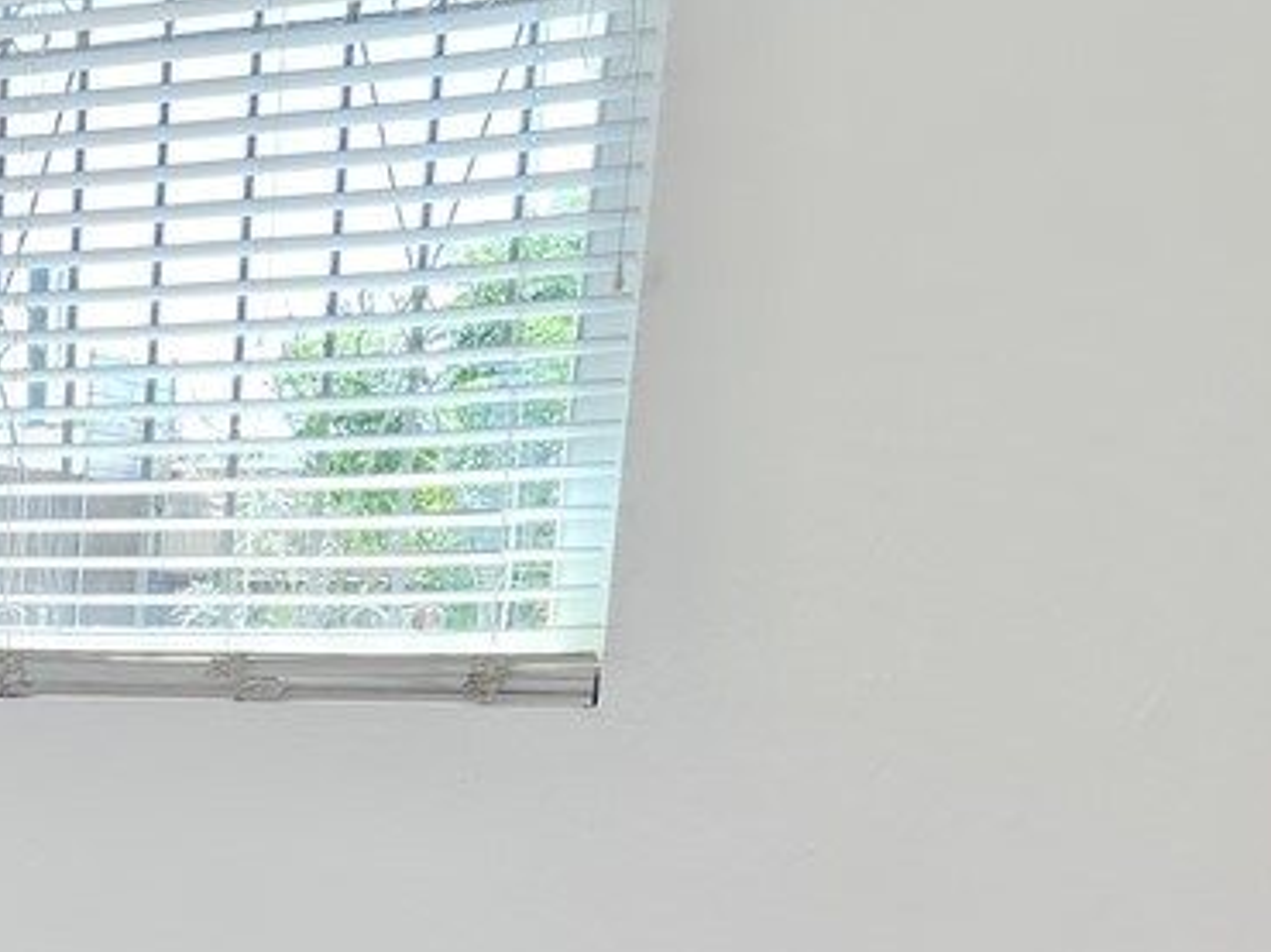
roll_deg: -0.2
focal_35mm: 72
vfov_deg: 18.9
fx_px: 2642
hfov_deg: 23.9
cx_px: -368
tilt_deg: -14.1
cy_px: 1251
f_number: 1.5
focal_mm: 5.7
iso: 40
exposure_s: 1/182
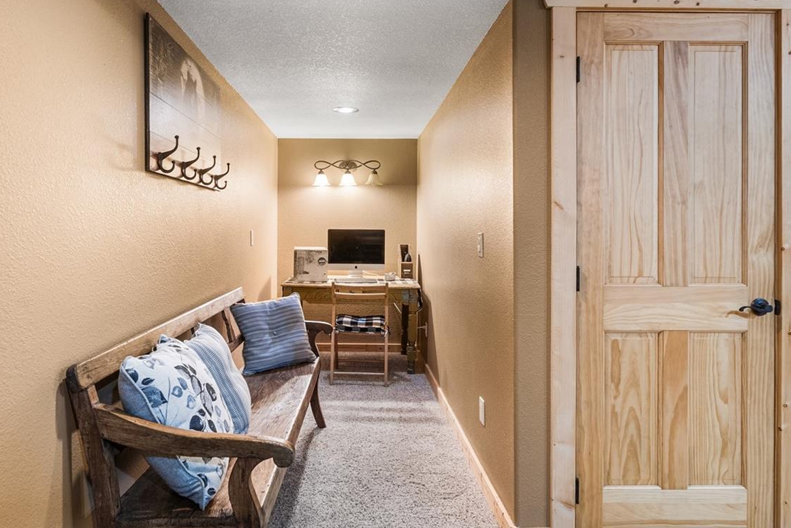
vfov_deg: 55.1
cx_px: 361
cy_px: 239
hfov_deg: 75.9
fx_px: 506
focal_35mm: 23
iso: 200
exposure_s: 2.5
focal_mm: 16
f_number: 8
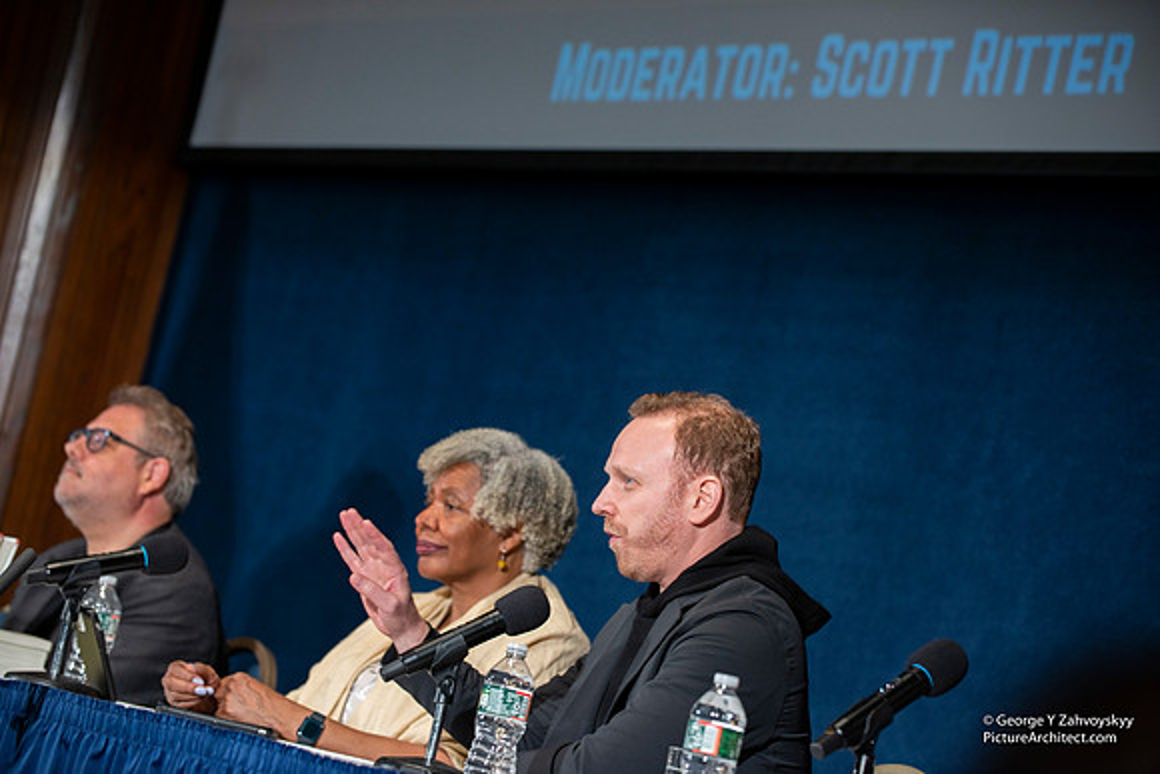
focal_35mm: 110
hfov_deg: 18.6
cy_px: 387
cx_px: 580
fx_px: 3545
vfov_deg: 12.5
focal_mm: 110
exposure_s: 1/200
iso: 800
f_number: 4
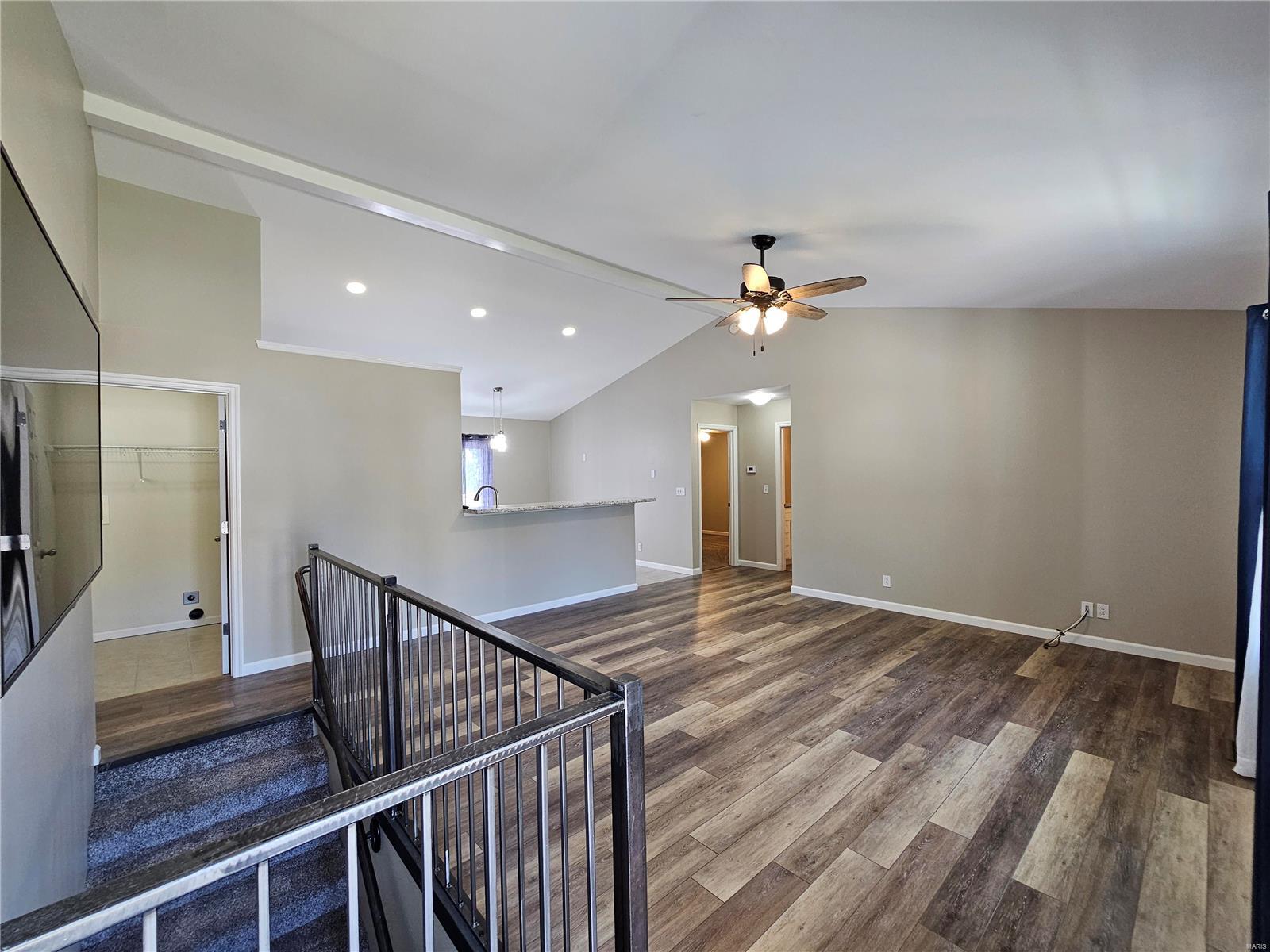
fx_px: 477
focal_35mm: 13
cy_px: 476
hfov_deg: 106.2
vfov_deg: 89.9
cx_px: 635
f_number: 2.2
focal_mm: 2.2
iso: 160
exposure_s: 1/60
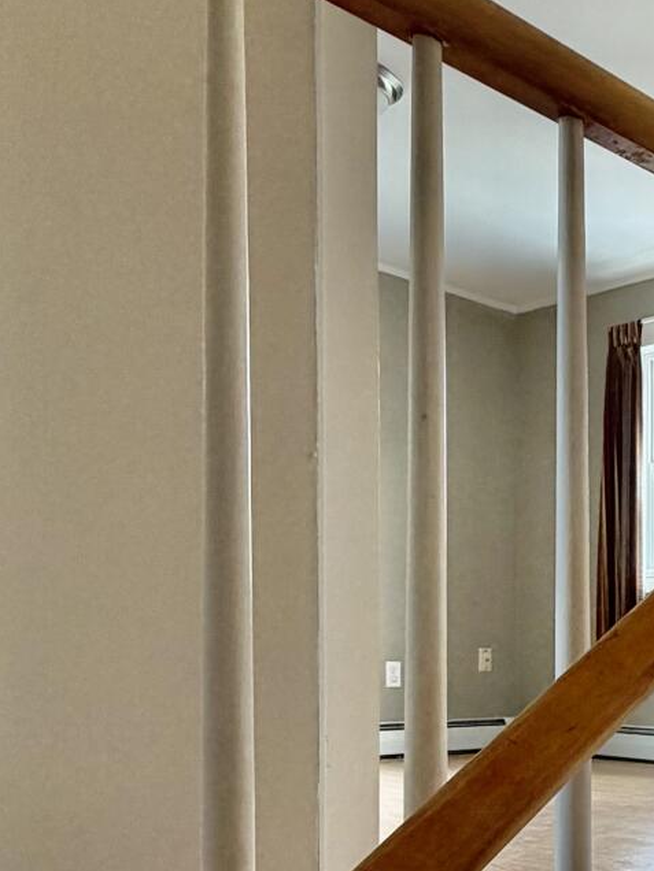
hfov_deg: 26.2
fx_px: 1108
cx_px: 917
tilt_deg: -1.3
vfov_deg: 41.0
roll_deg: -0.6
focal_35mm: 44
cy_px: 707
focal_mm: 2.22
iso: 250
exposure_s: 1/60
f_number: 2.2
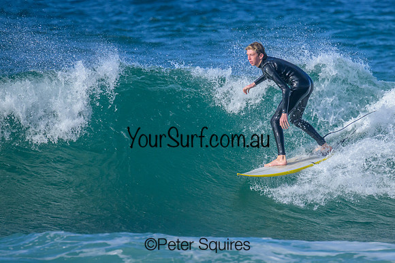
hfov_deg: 1.9
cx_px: 259
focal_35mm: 1100
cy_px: 115
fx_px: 12072
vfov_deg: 1.3
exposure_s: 1/2000
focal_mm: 800
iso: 1800
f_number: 11
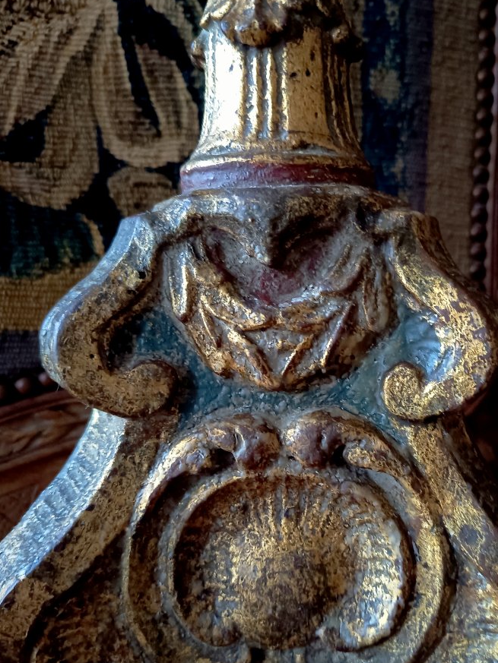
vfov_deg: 55.2
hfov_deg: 42.6
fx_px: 633
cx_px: 317
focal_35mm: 33
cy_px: 373
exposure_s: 1/16.7
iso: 3503
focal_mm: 5.24
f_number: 1.7
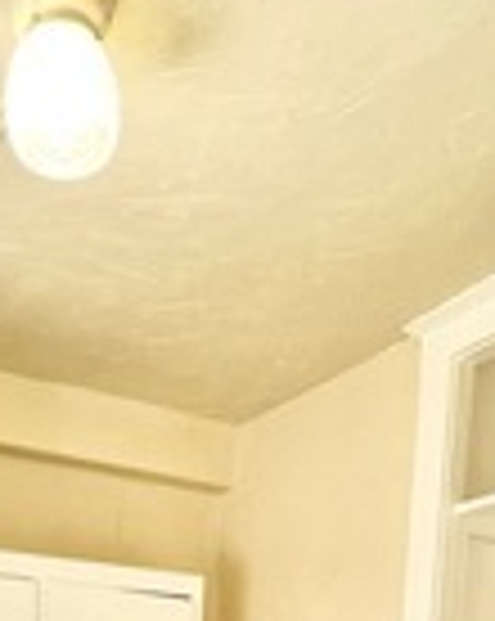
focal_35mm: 46
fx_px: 844
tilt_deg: -13.5
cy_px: 986
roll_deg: +1.2
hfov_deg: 32.2
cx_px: 137
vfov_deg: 26.1
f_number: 1.8
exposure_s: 1/99
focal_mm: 1.57
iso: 80
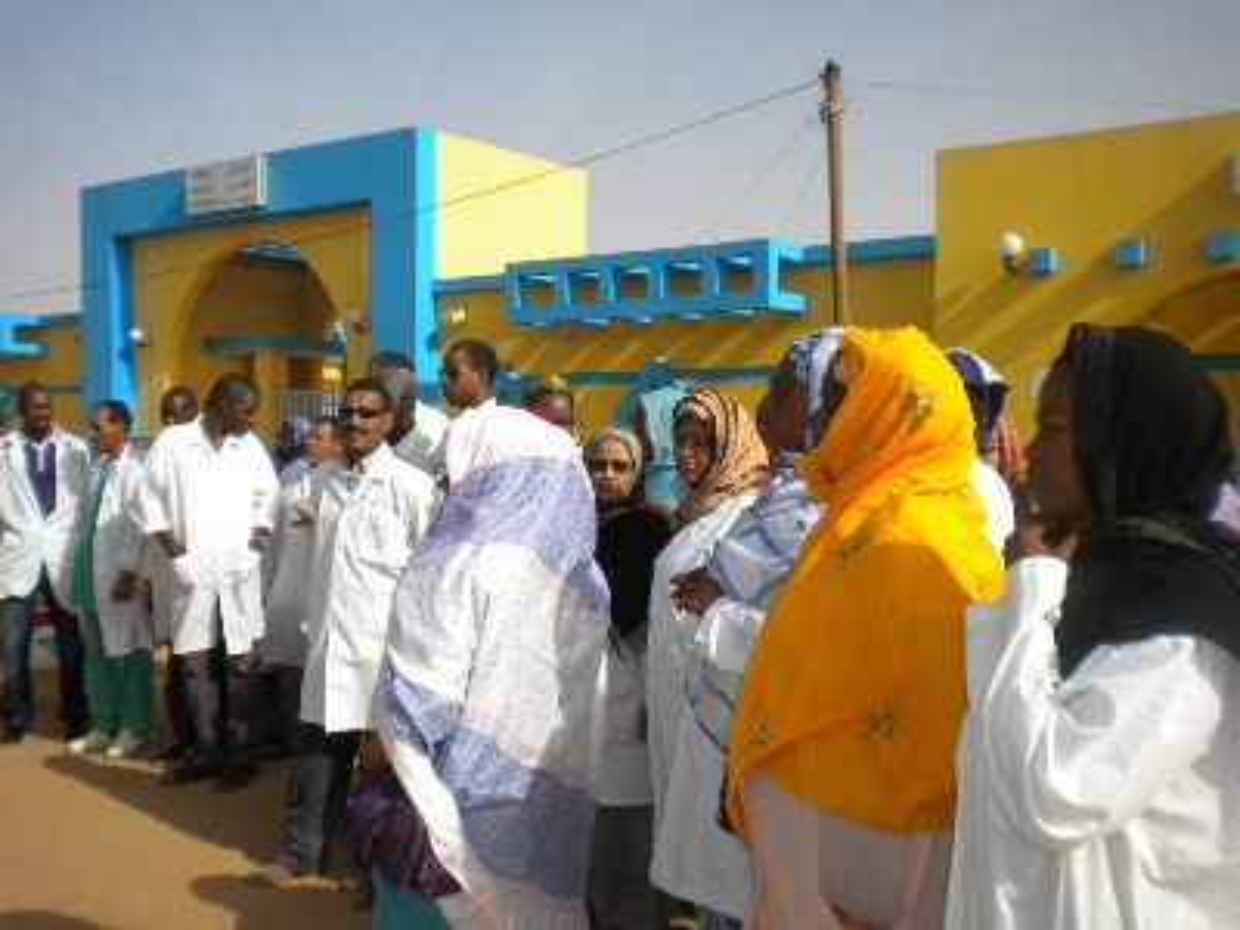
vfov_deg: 40.7
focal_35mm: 35
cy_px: 465
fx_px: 1254
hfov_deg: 52.6
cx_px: 620
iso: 100
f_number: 4.6
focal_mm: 6.3
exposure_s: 1/1000
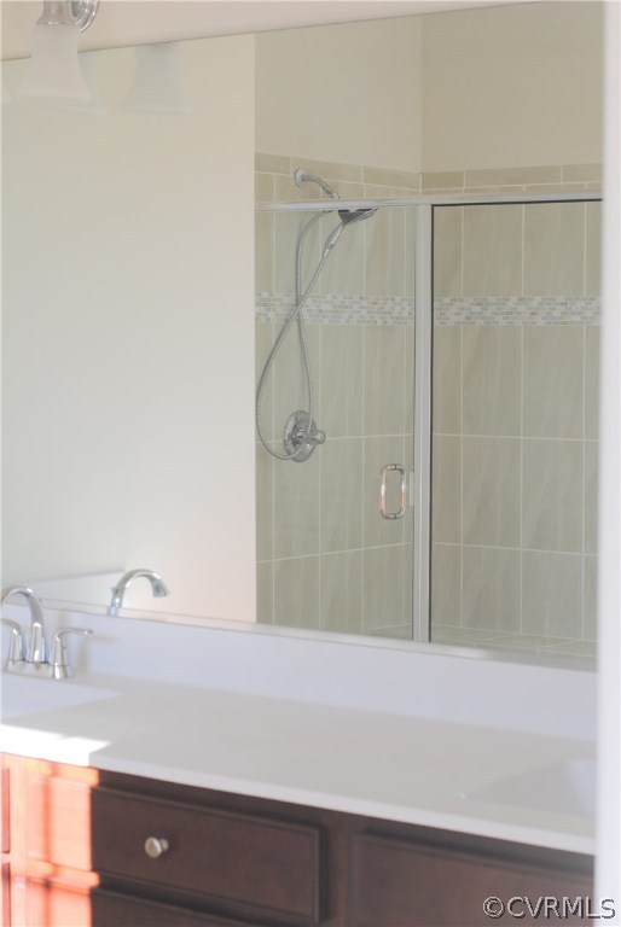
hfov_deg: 18.2
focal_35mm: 75
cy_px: 464
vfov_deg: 27.0
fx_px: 1935
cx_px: 310
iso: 200
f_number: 5
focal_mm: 50
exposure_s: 1/100
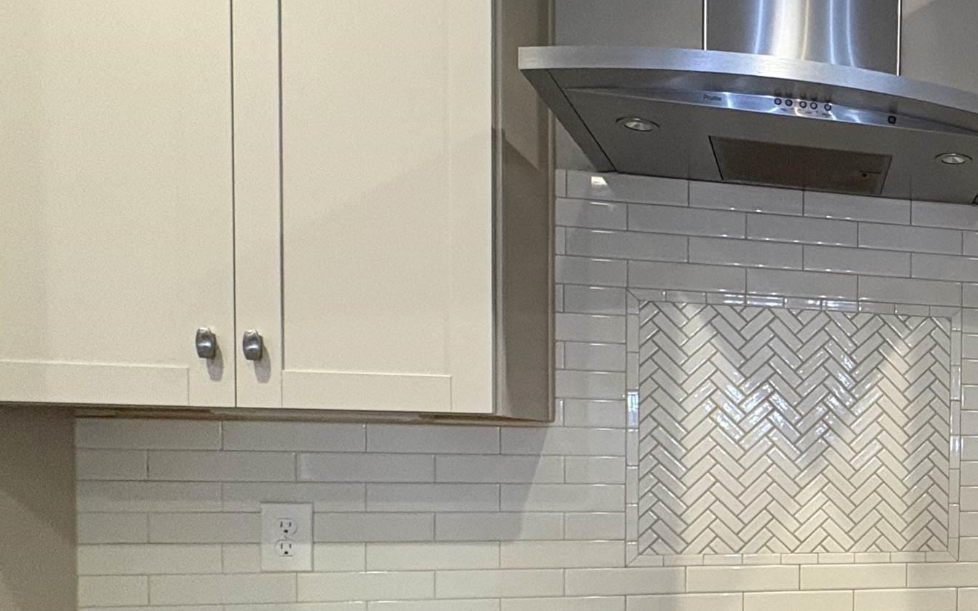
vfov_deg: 36.2
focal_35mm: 34
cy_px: 479
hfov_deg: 44.9
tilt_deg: -0.5
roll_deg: -0.1
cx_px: 1044
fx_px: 906
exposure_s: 1/60
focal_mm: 2.22
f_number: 2.2
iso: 400
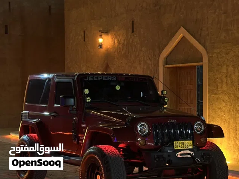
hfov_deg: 39.7
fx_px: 331
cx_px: 120
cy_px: 90
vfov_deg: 30.3
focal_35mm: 48
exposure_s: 1/20
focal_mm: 6.86
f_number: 1.78
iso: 800
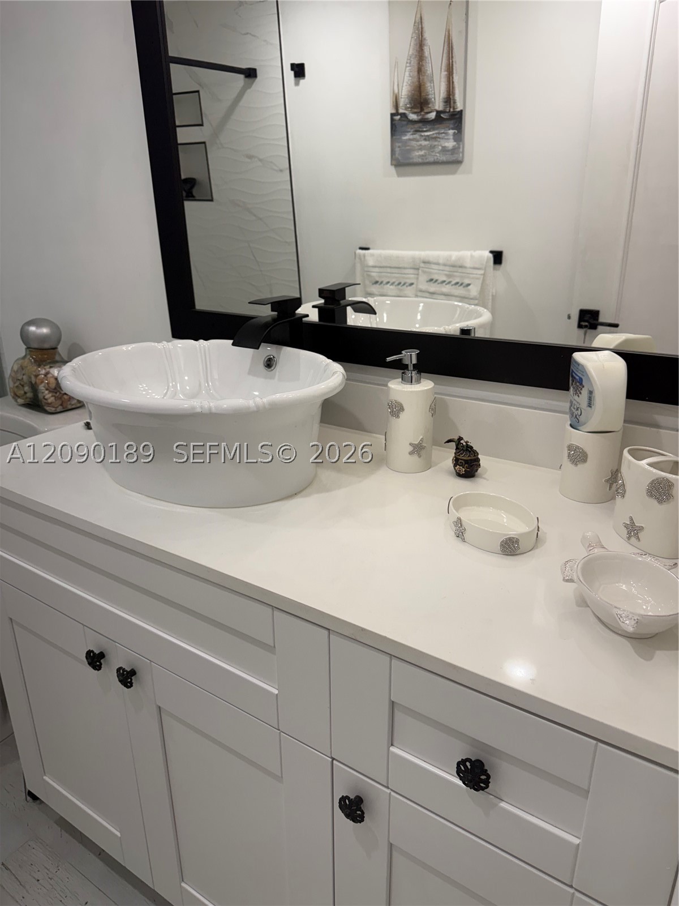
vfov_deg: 71.6
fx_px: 628
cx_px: 340
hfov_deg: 56.8
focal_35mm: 24
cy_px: 453
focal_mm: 6.76
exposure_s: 1/353
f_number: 1.78
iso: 80
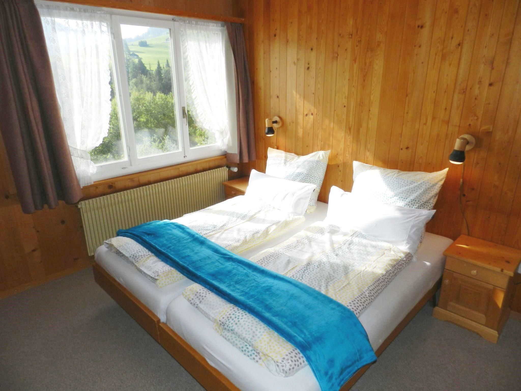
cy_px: 196
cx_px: 260
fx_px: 346
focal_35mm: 23
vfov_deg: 58.9
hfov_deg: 73.9
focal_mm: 4
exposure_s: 1/800
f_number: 3.4
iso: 160
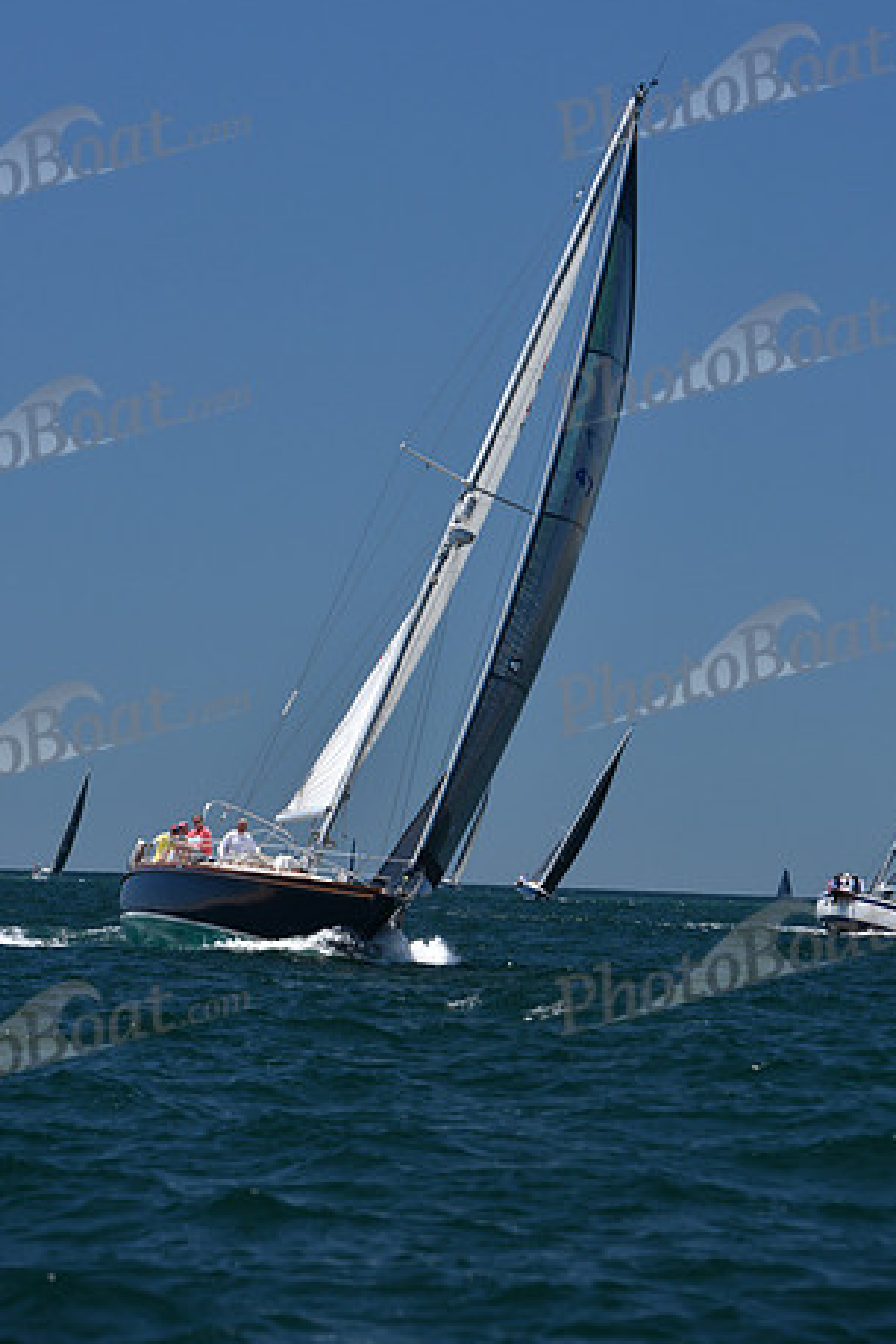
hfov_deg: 8.9
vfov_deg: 13.2
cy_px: 550
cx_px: 404
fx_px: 5782
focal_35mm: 155
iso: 250
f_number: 5.6
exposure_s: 1/800
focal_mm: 122
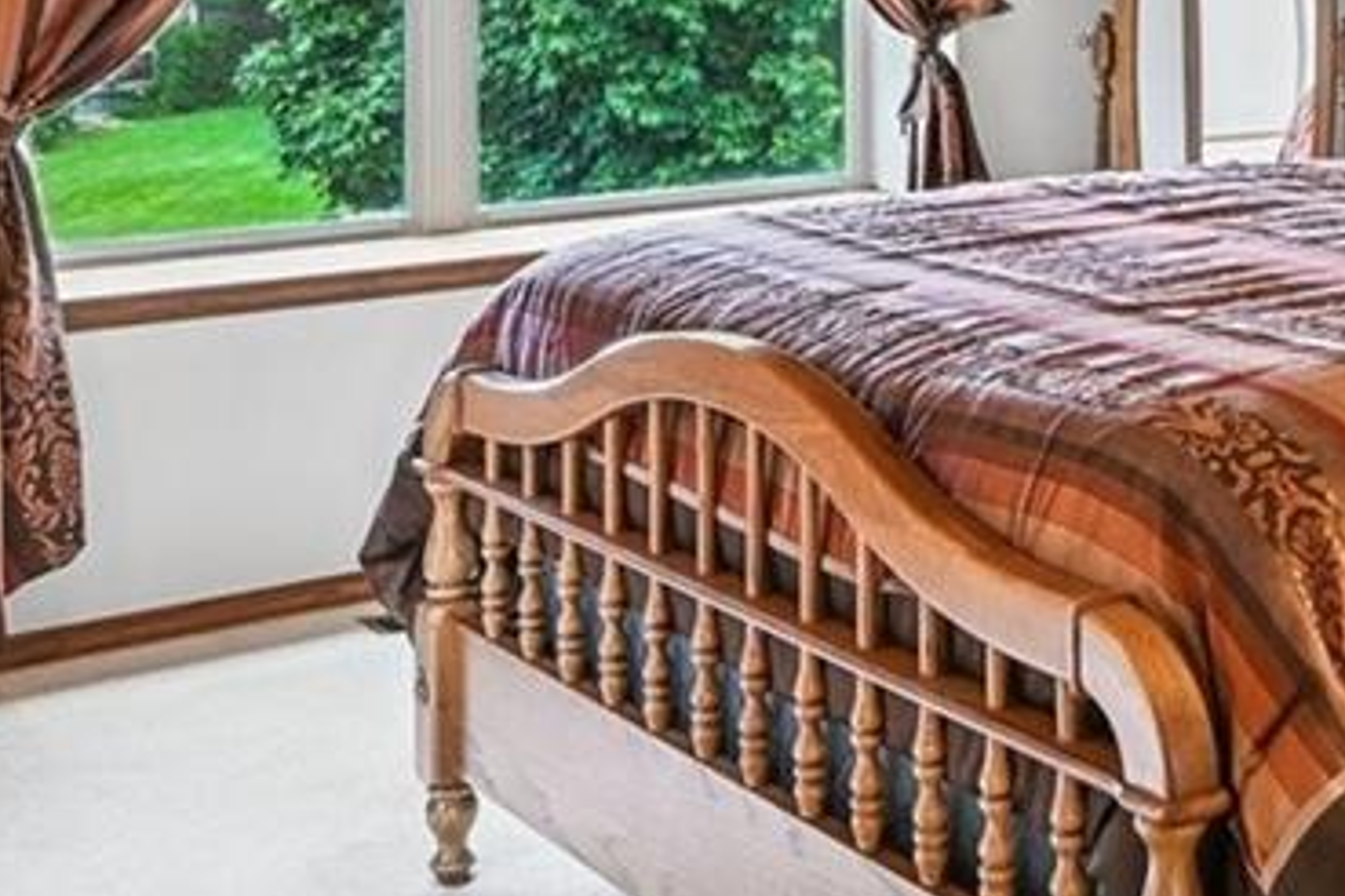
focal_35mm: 65
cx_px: 1531
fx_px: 2428
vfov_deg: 19.7
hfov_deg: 27.9
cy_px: -164
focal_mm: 15
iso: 800
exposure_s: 1/2
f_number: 11
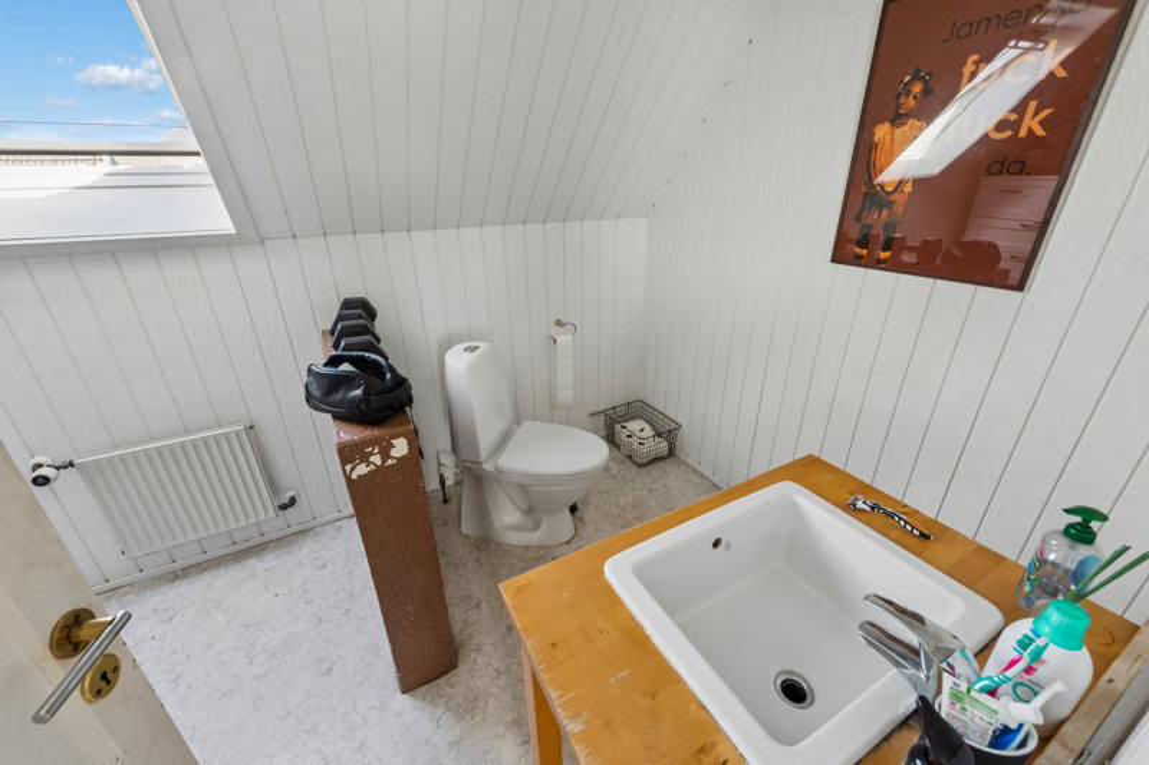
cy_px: 382
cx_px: 574
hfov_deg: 104.3
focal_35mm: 14
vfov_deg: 81.2
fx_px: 447
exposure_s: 1/10
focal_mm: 14
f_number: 11
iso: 200
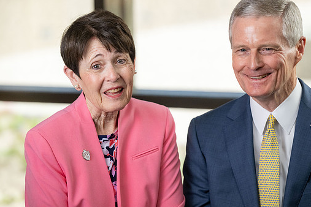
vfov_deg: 8.3
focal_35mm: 166
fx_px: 1434
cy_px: 102
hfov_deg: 12.4
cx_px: 159
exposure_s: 1/400
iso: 2000
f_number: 4
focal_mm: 145
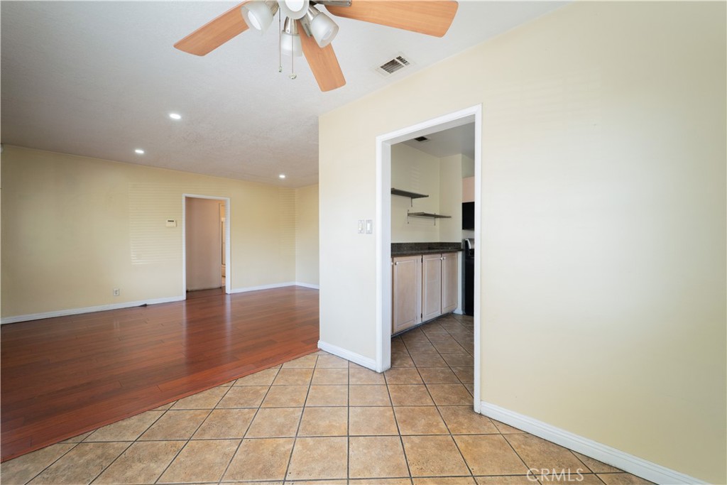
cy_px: 242
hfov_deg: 104.2
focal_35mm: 14
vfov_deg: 81.2
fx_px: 283
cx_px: 364
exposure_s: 1/50
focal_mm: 14
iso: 100
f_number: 5.6
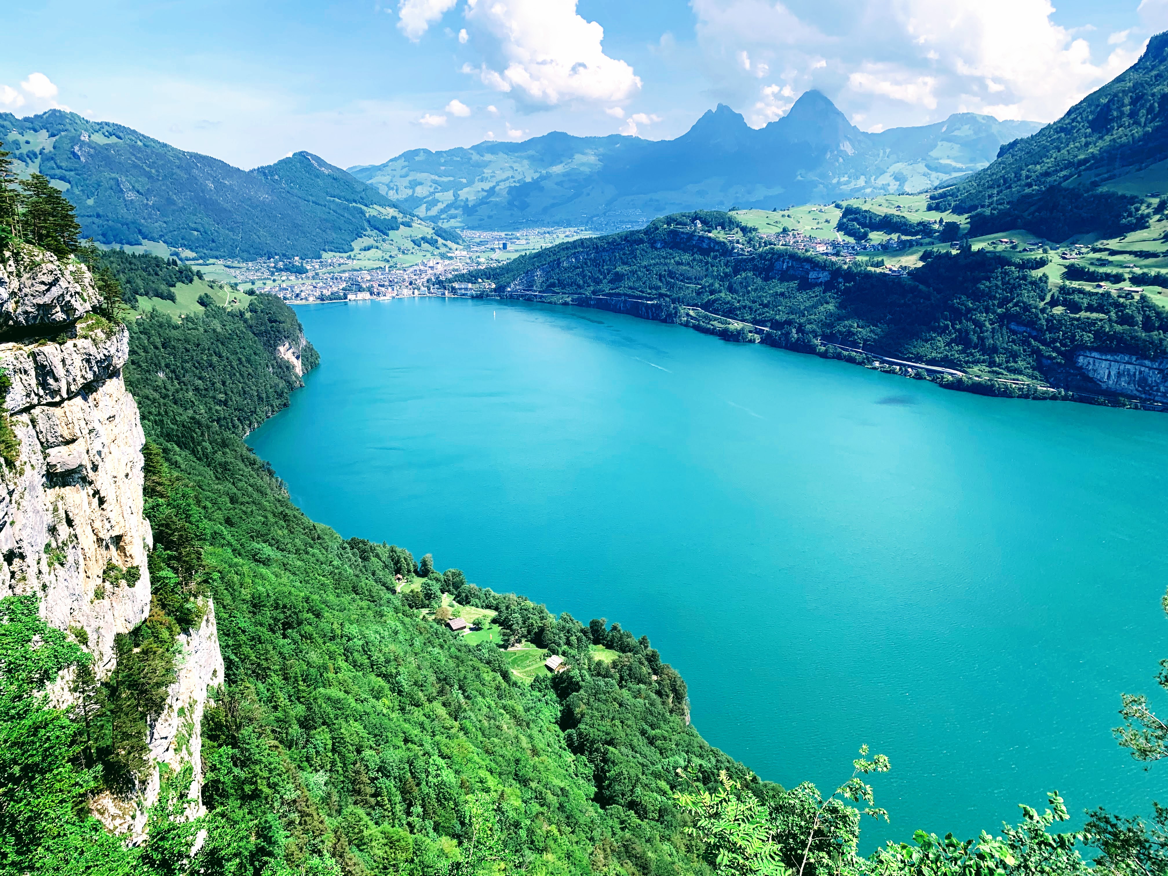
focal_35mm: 26
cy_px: 438
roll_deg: +0.6
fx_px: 877
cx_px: 584
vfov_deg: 53.1
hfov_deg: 67.3
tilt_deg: -15.5
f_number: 1.8
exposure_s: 1/1634
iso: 25
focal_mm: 4.25
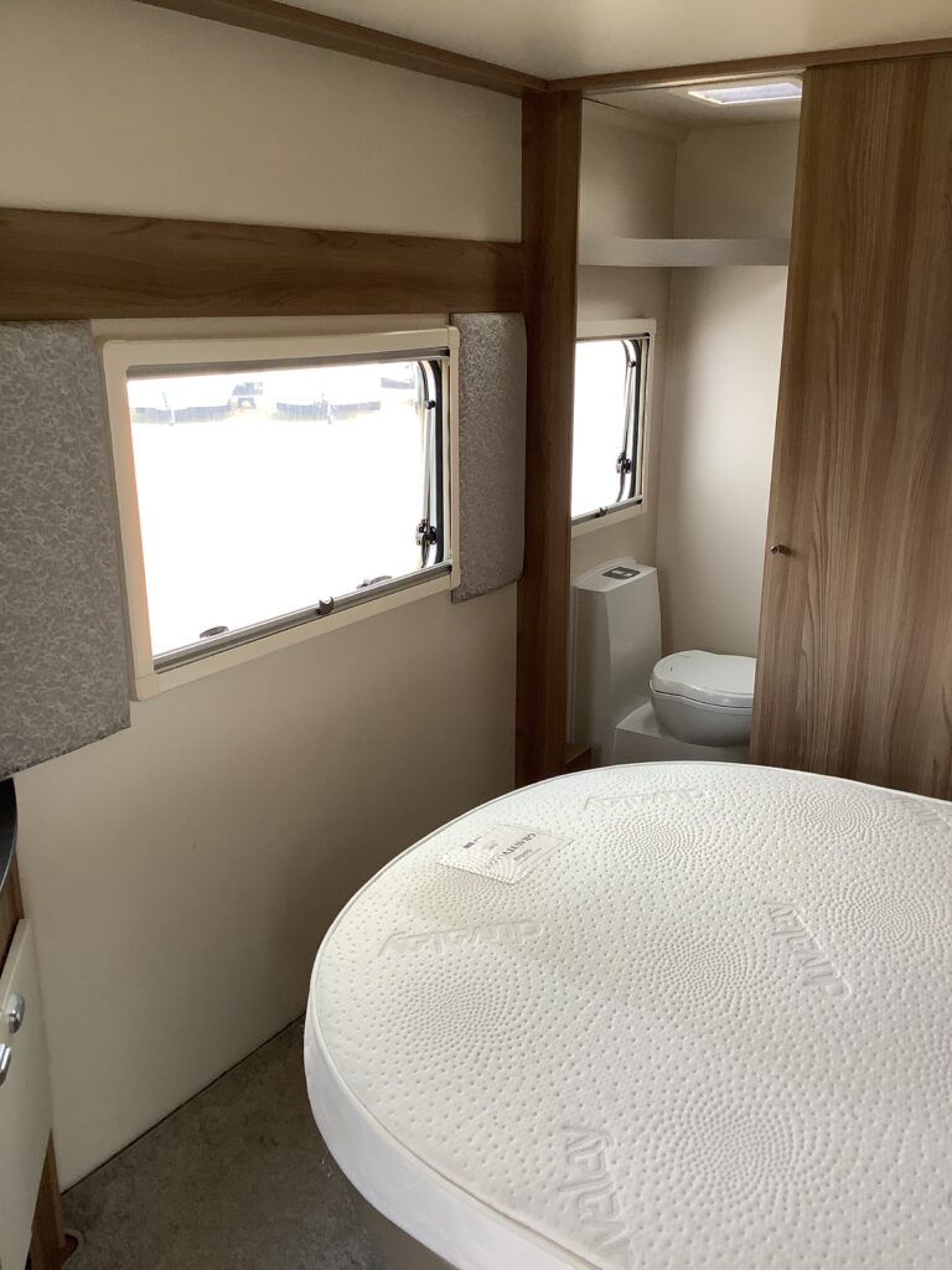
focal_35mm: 31
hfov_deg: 45.4
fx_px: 1137
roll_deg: -0.1
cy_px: 635
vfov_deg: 58.4
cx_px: 476
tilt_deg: -16.7
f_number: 2.4
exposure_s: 1/50
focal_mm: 3.3
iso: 80
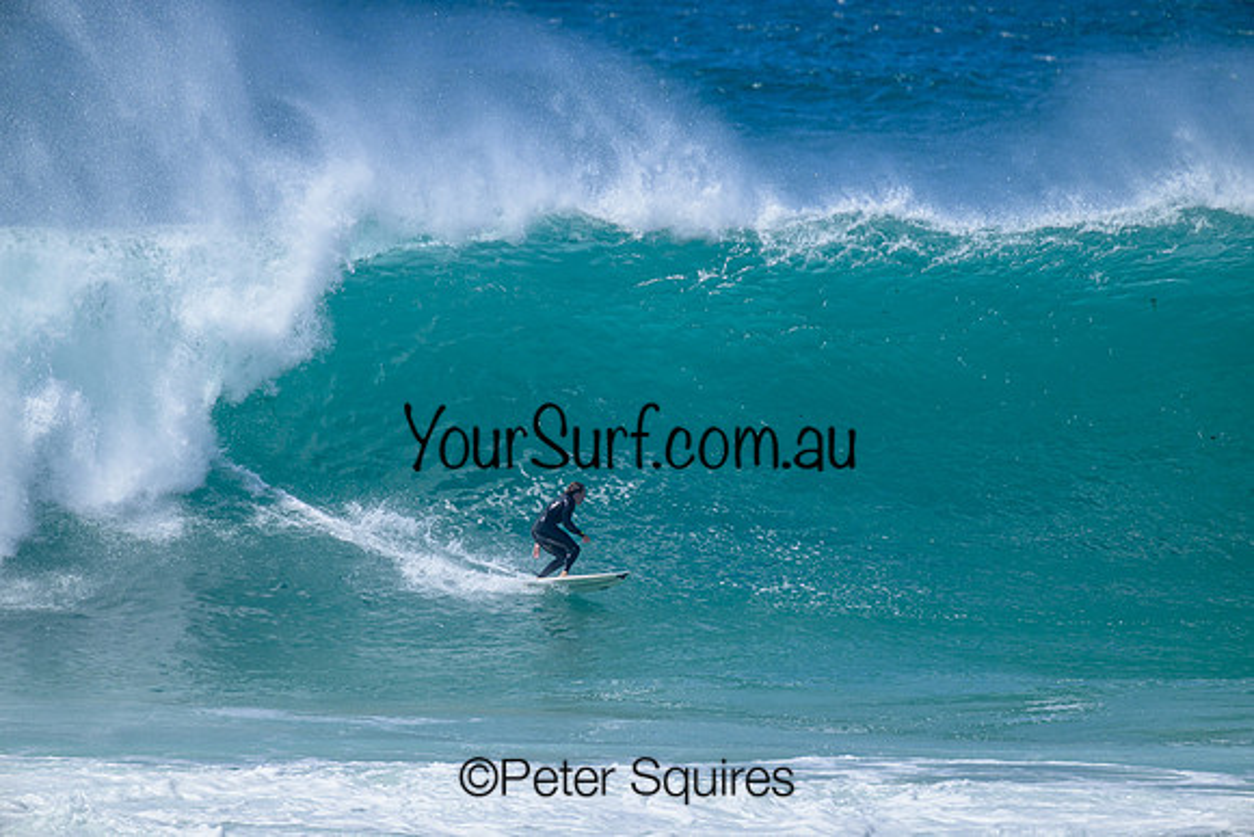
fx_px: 19510
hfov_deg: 3.7
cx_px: 627
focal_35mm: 560
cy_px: 418
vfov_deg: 2.5
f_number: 8
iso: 560
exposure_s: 1/2000
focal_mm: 560
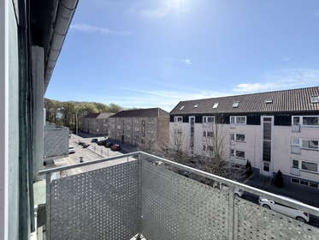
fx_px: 129
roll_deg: -1.3
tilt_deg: +0.0
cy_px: 120
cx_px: 160
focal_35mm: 14
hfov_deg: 102.0
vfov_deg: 85.7
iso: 50
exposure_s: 1/2165
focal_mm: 2.22
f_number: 2.2
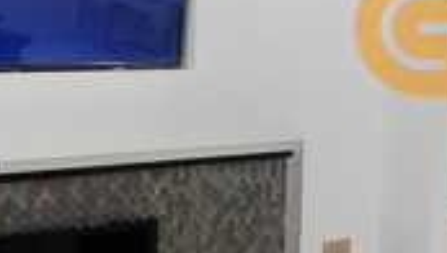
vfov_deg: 13.9
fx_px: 1033
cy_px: 28
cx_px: 661
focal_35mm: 87
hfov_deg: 20.9
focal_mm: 16
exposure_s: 1/120
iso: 800
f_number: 3.5
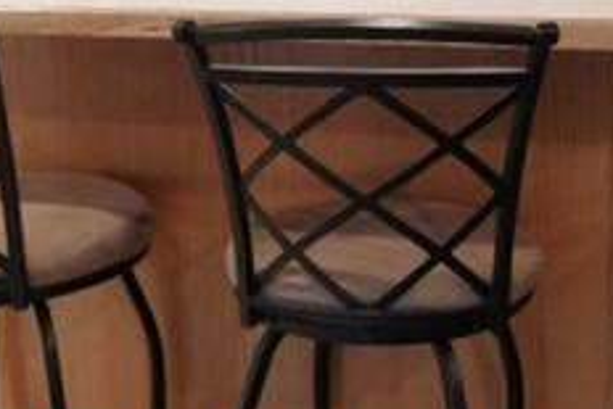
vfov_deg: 20.1
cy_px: 21
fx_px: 1124
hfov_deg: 30.3
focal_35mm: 66
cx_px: 410
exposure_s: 1/15
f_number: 3
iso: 400
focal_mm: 4
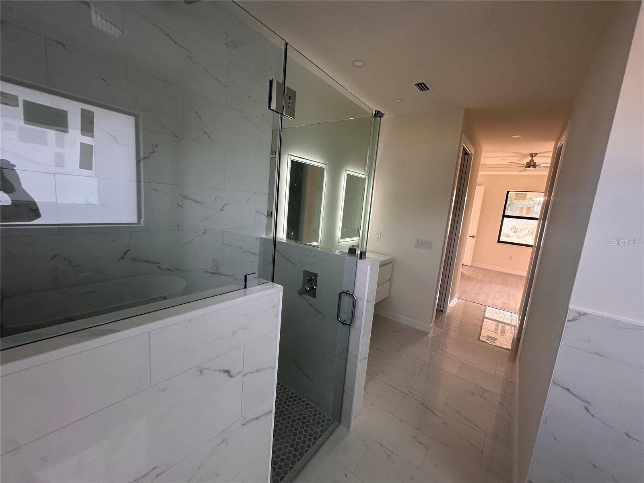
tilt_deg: -8.5
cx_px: 322
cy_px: 242
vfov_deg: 85.7
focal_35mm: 14
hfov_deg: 102.1
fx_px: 260
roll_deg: -5.1
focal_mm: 2.22
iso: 125
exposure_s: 1/99
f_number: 2.2
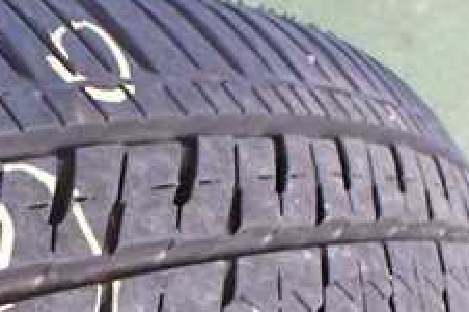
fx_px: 1080
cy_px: 385
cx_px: 77
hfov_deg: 24.0
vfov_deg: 15.7
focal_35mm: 83
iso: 500
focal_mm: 5.4
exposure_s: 1/125
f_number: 2.3
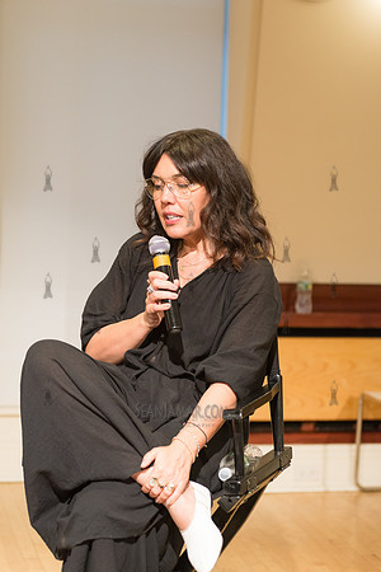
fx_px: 1270
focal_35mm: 80
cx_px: 190
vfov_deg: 25.4
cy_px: 286
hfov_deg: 17.1
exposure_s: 1/160
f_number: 4
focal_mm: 80
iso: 2500
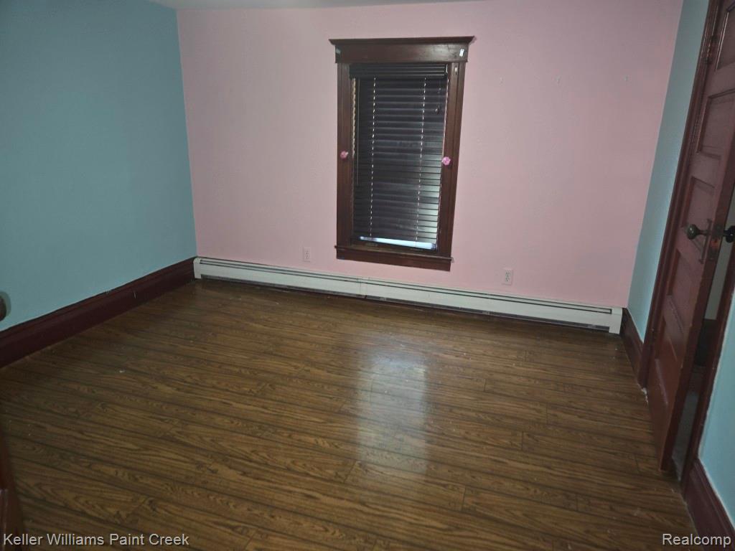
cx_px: 368
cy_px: 276
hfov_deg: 73.9
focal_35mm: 23
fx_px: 488
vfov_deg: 58.9
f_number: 1.8
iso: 200
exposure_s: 1/12
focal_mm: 5.4
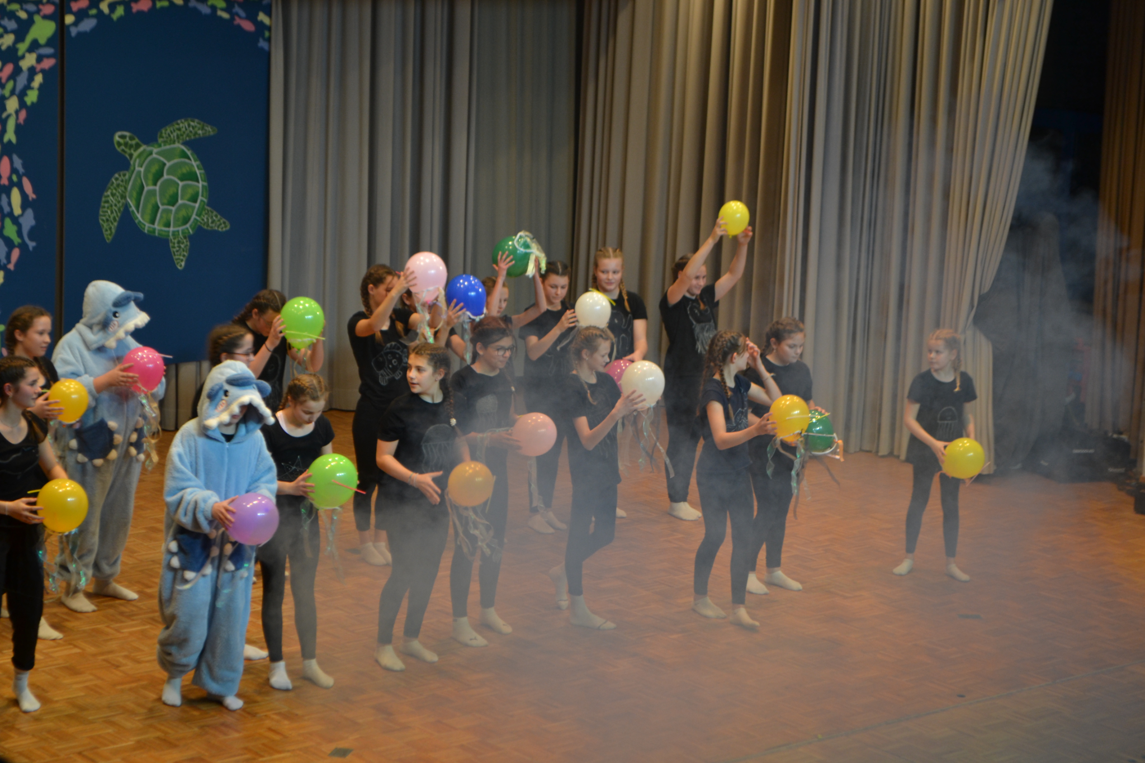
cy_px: 382
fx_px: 2624
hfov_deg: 24.6
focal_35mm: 82
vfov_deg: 16.6
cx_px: 572
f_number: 5.6
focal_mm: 55
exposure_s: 1/60
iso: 400
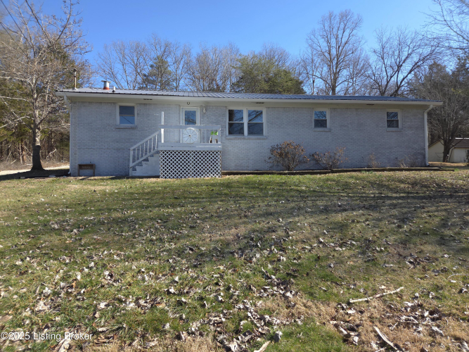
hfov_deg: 73.9
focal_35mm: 23
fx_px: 312
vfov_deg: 58.9
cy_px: 176
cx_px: 234
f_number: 1.8
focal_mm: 5.4
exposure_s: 1/980
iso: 50
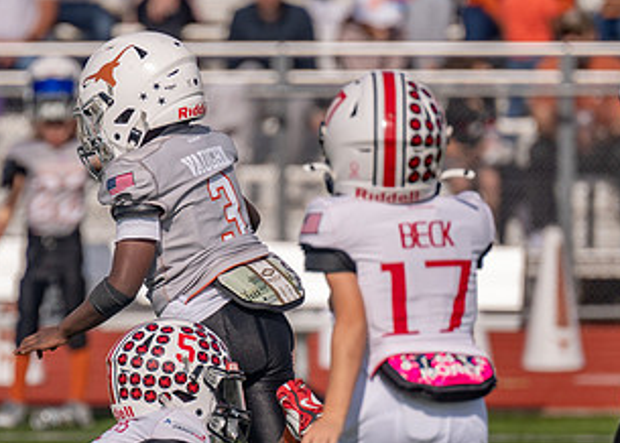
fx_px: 12364
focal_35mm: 702
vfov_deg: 2.1
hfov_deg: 2.9
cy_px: 302
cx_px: 158
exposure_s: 1/4000
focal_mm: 280
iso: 160
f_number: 4
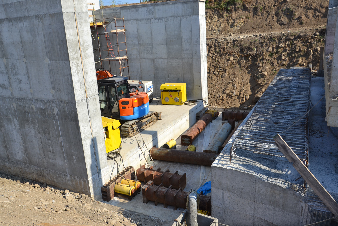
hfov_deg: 59.5
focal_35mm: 32
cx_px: 169
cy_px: 113
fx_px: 296
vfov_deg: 41.7
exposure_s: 1/250
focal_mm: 21
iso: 100
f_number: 8
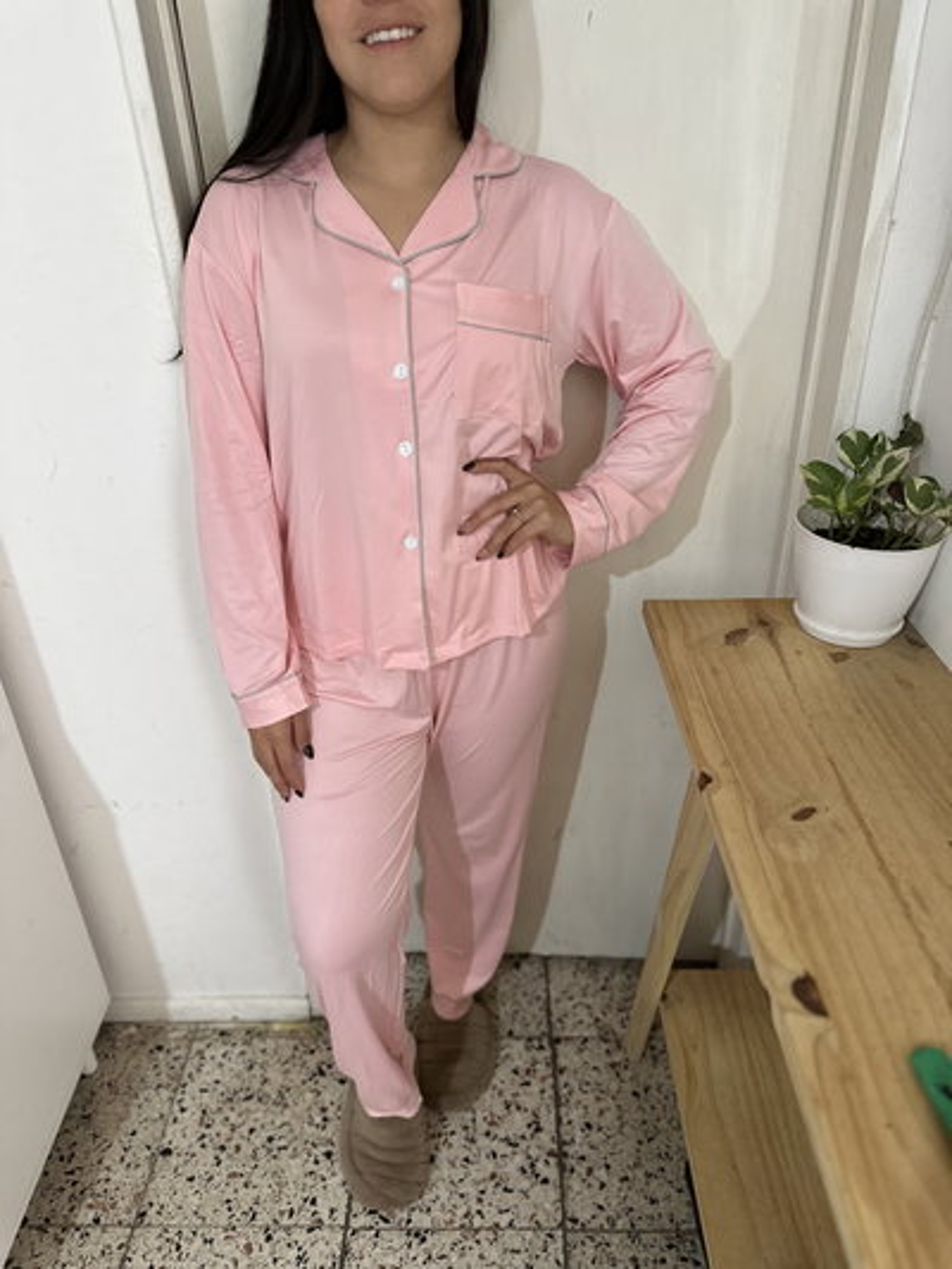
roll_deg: +1.2
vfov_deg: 71.6
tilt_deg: -29.7
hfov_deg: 56.8
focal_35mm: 24
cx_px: 476
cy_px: 634
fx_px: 880
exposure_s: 1/50
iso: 500
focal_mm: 6.86
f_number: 1.78
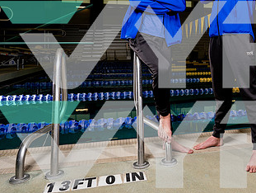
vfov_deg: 32.9
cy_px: 45
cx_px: 207
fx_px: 318
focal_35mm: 43
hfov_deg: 41.8
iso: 160
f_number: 5.6
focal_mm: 24
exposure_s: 1/200
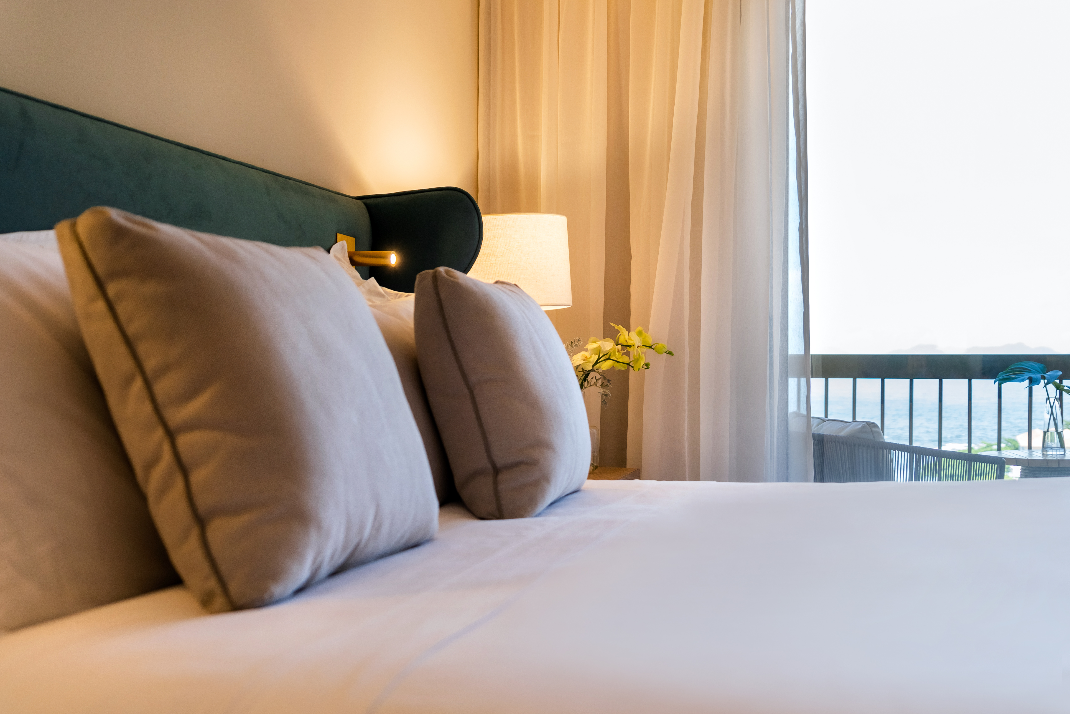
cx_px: 535
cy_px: 357
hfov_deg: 50.7
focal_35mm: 38
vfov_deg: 35.1
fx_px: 1129
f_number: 4
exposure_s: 1/60
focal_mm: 38
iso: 400
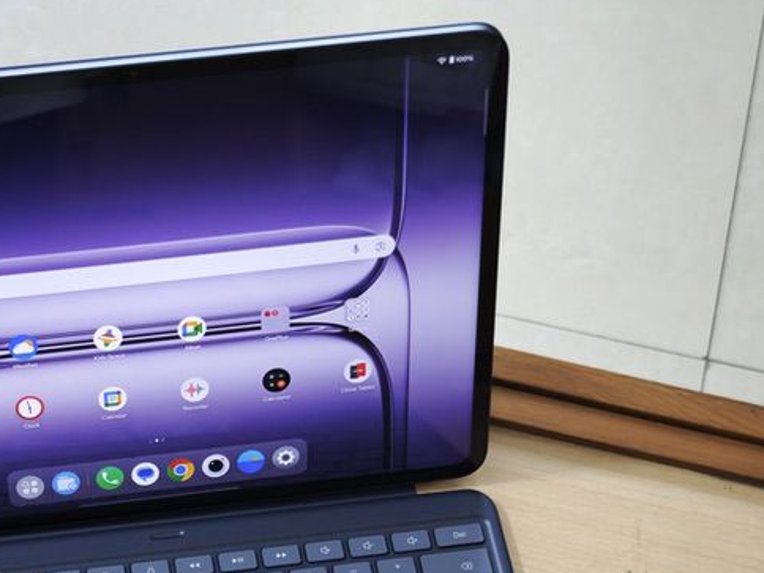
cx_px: 212
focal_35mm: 95
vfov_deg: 15.3
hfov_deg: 20.5
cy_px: 543
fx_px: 2097
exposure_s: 1/50
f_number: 1.63
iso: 500
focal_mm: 8.72
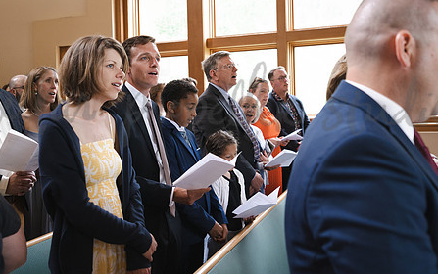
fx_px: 442
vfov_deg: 34.3
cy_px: 104
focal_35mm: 37
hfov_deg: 52.7
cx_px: 211
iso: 500
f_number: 2.8
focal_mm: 28
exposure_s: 1/250
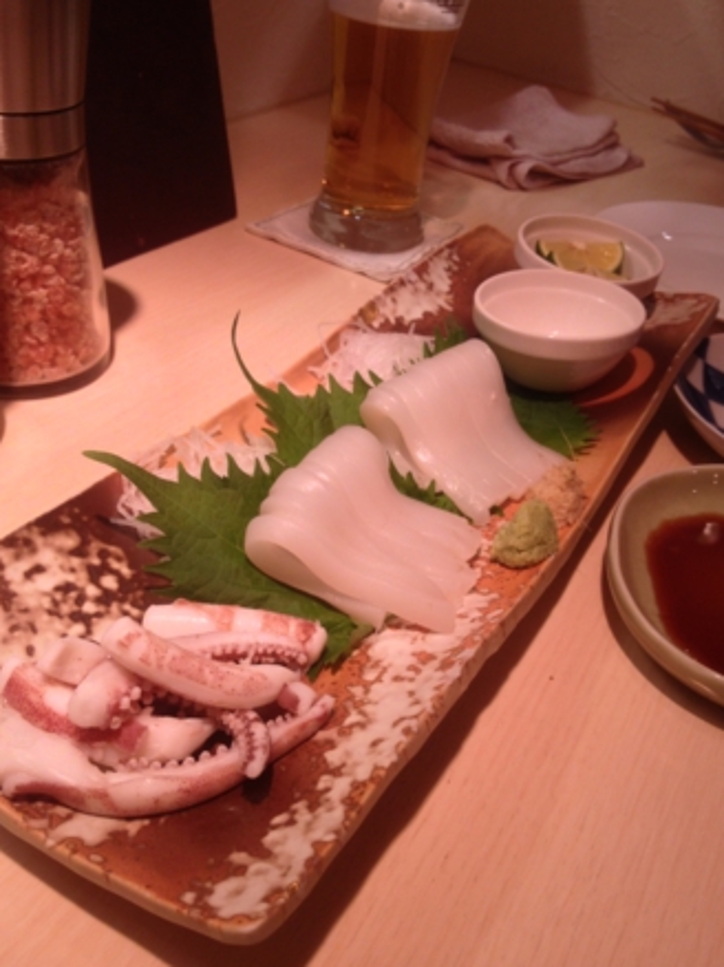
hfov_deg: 39.6
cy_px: 479
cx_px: 366
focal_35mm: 36
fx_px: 1005
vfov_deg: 51.4
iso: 64
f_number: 2.4
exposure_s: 1/20
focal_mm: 4.28
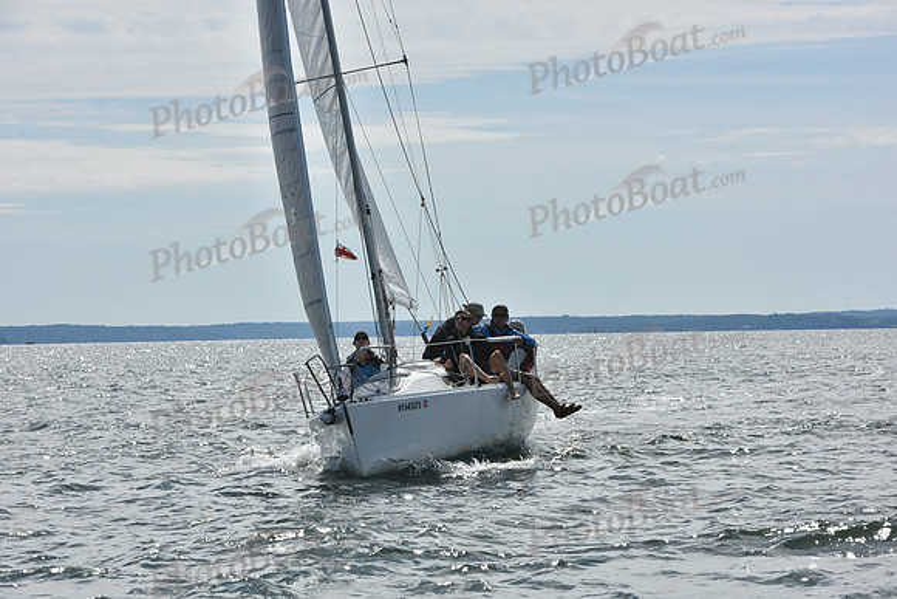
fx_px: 3364
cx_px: 448
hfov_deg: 15.2
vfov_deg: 10.2
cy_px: 300
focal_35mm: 135
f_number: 13
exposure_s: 1/1000
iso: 320
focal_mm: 135
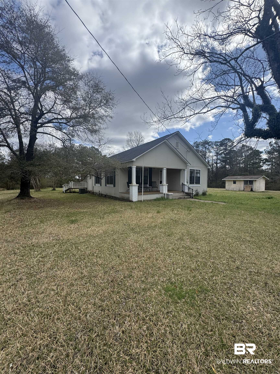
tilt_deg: -2.8
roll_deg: +0.1
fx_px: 151
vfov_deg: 102.1
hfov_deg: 85.7
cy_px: 187
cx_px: 140
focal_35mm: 14
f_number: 2.2
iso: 50
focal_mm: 2.22
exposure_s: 1/1567
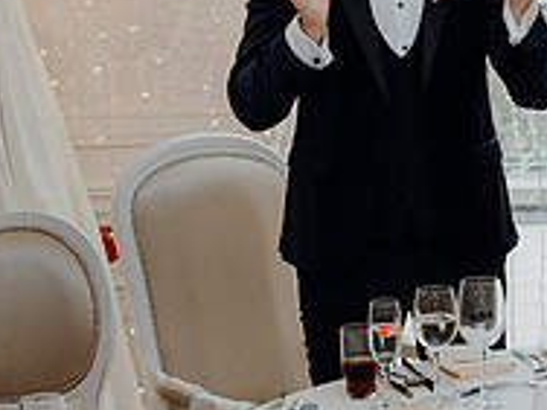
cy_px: 190
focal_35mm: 101
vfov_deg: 14.6
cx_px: 628
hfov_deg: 18.6
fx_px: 1596
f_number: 3.5
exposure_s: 1/160
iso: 800
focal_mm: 34
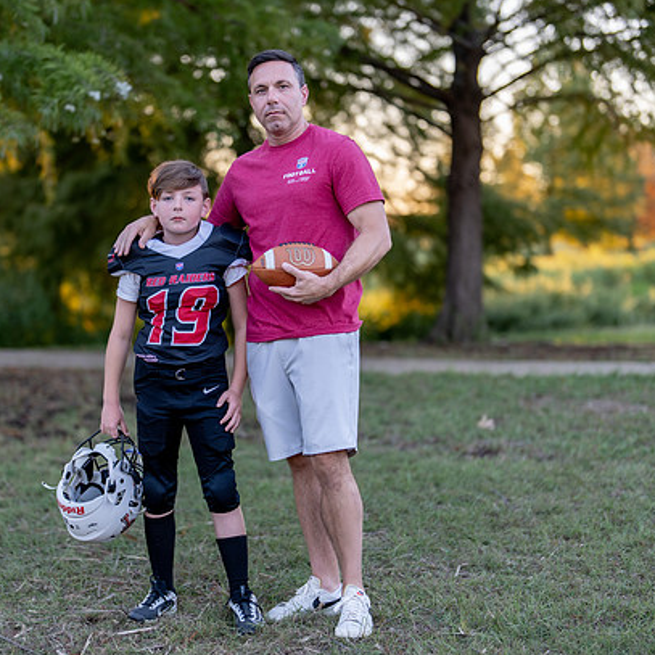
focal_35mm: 72
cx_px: 252
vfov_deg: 24.0
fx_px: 1541
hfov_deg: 23.9
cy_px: 312
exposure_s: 1/400
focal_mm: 50
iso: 100
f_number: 1.2
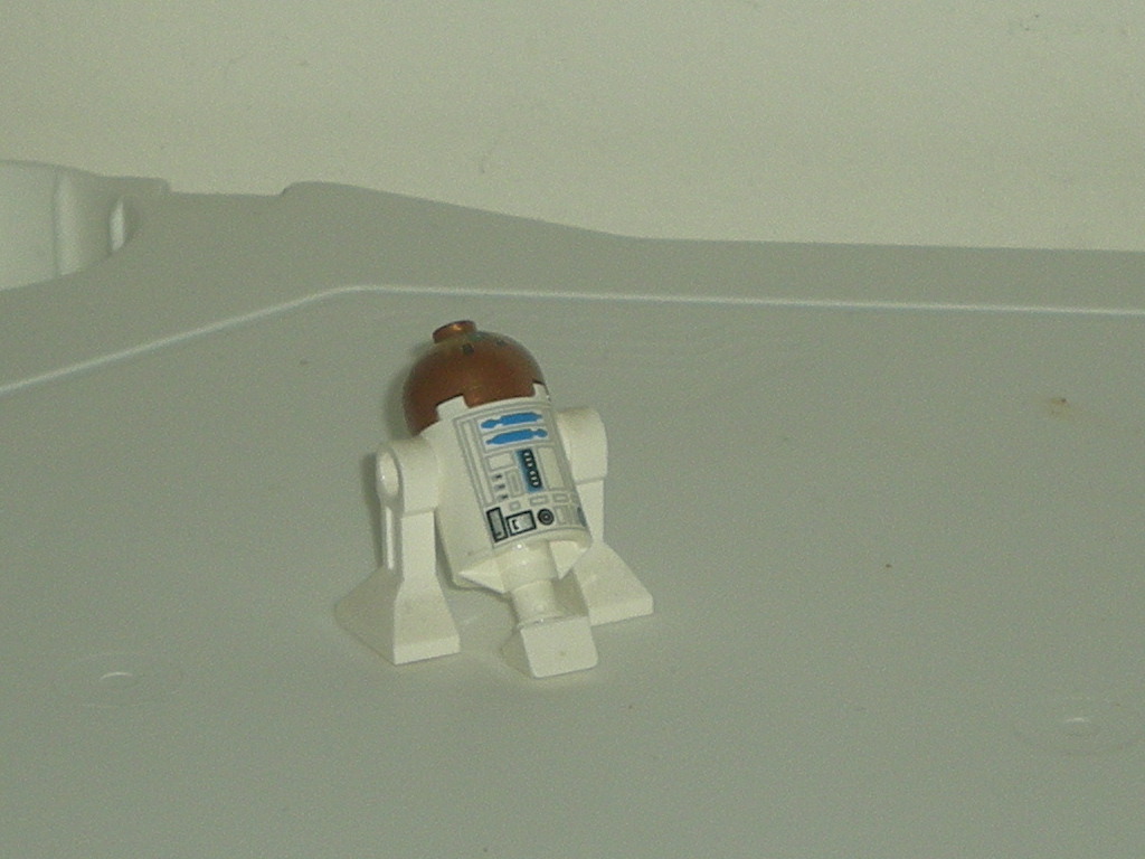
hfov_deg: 26.3
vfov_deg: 19.9
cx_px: 572
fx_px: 2448
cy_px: 430
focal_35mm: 74
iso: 50
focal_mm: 12.3
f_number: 4.6
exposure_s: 1/120
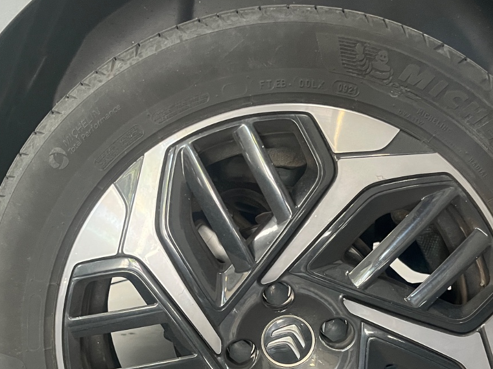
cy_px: 323
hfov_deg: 39.7
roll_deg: -0.8
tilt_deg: -14.7
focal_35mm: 48
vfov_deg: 29.2
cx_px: 256
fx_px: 684
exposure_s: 1/50
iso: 400
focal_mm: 5.1
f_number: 1.6
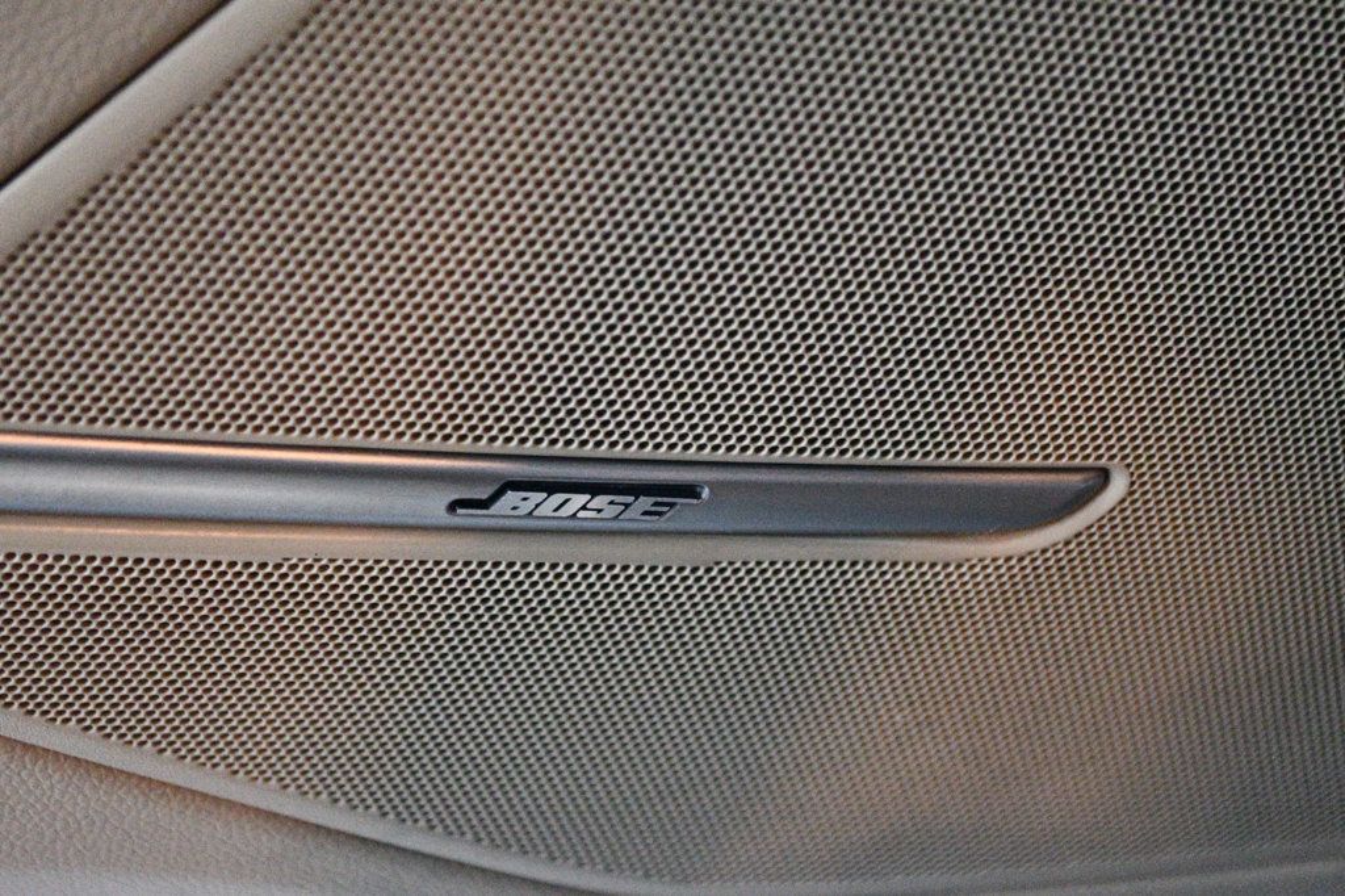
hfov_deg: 26.0
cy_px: 448
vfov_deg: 17.5
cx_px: 672
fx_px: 2913
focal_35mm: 78
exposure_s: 1/60
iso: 12800
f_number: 5.6
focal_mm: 52
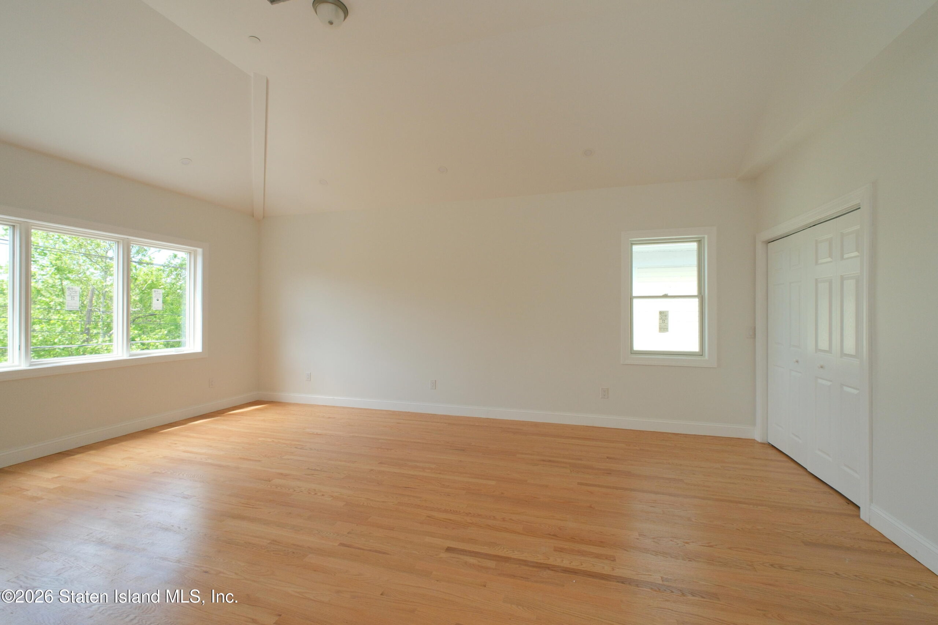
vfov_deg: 77.3
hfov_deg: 100.4
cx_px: 469
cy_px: 312
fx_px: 391
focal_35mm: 15
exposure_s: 1/125
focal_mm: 10
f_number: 7.1
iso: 800
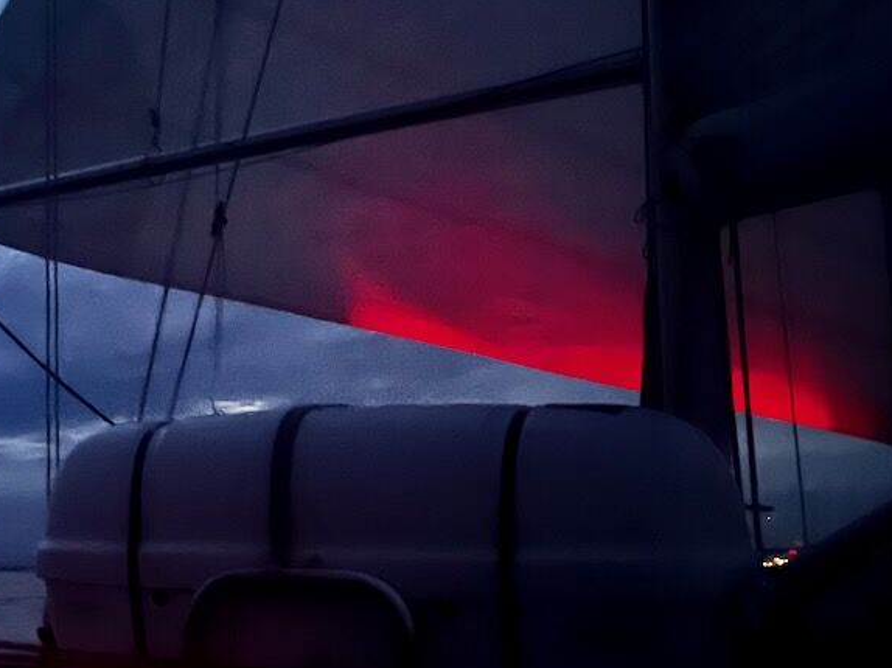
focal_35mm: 58
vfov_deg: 25.2
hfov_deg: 30.6
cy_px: 343
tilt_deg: +10.1
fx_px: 1494
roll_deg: +1.8
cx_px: -20
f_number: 1.6
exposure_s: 1/5
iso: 1600
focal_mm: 5.1
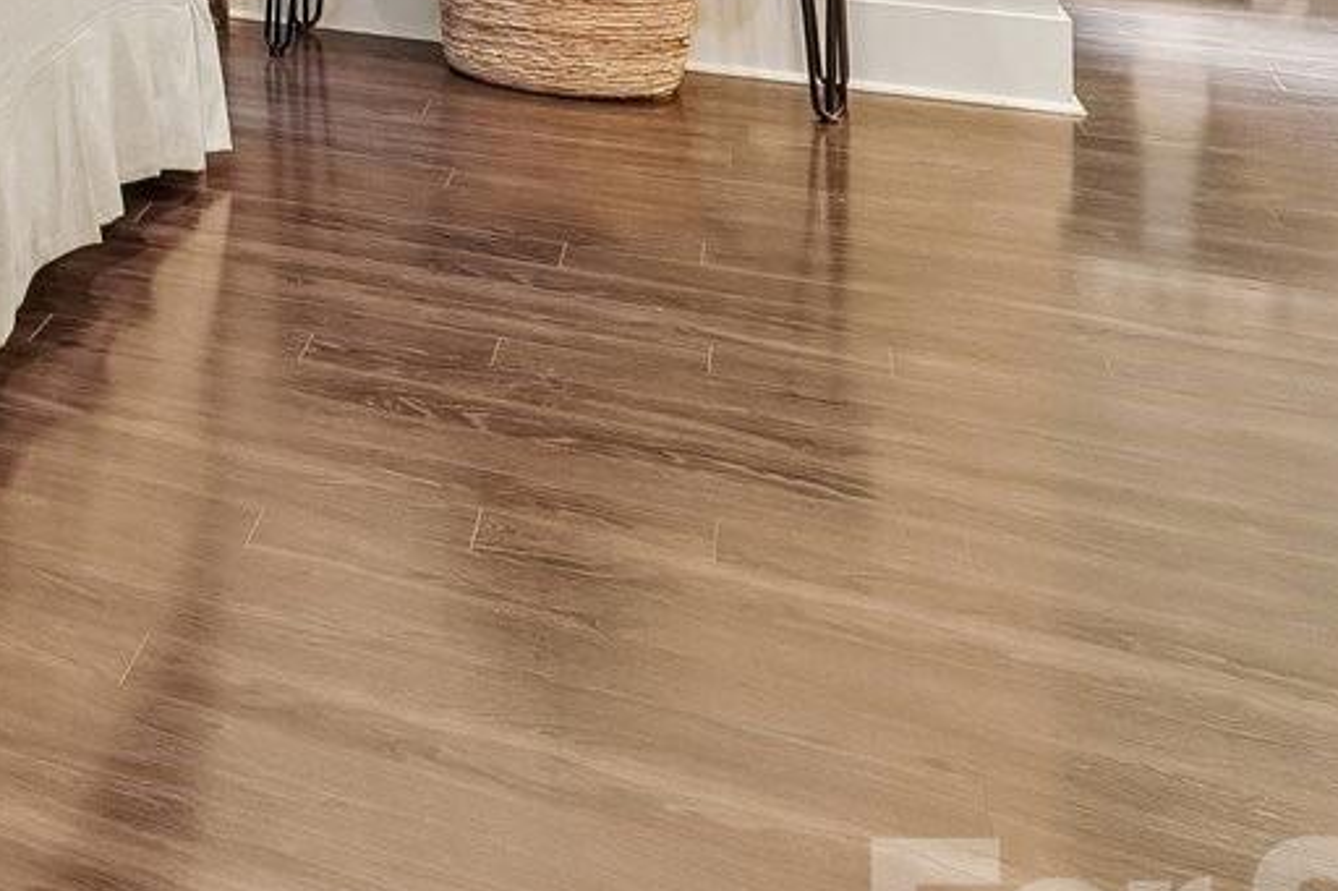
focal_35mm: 60
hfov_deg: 22.5
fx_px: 2229
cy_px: -432
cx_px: -972
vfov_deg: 19.7
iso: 400
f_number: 8
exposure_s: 1/4
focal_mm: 10
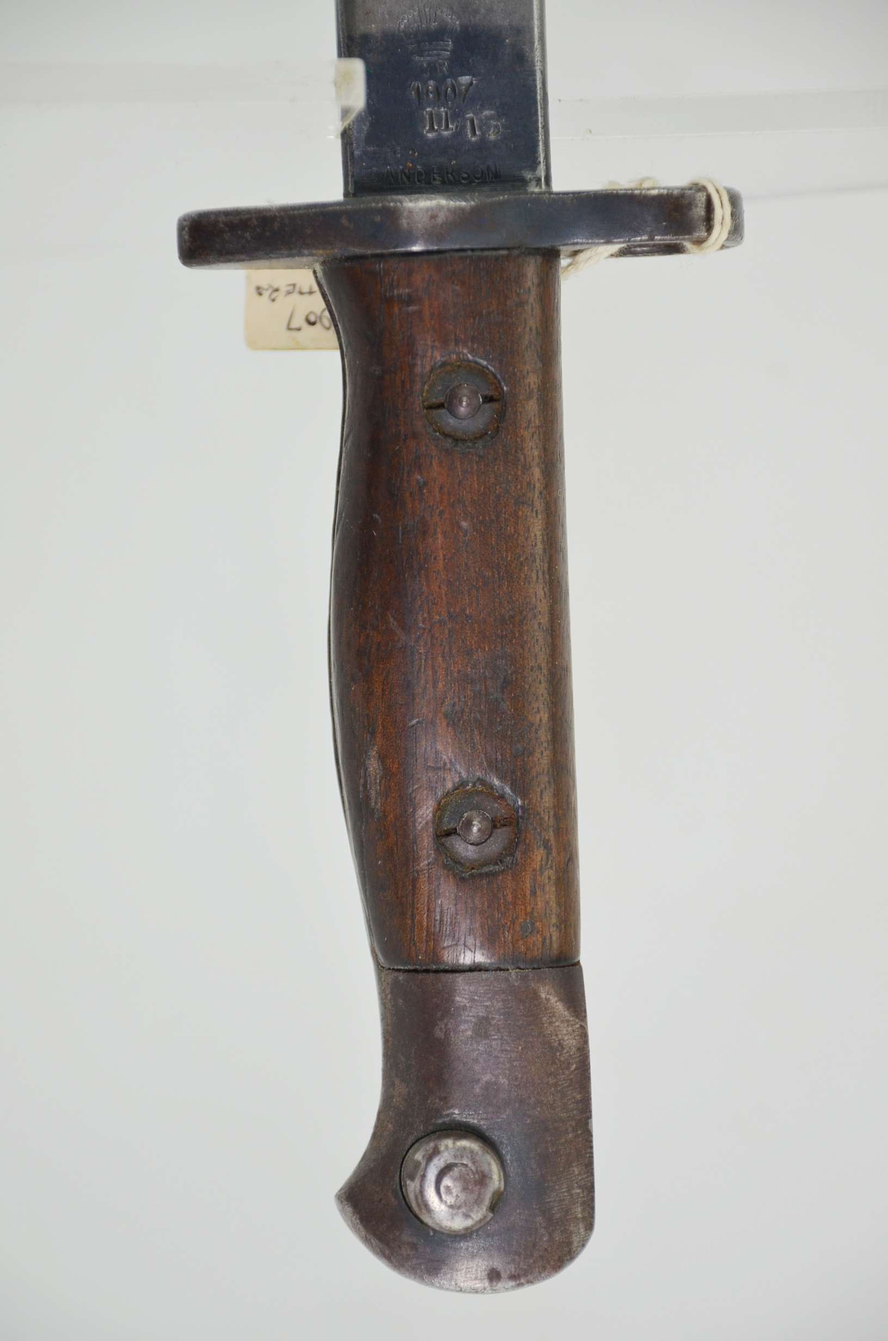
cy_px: 670
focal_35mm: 142
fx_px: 5296
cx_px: 444
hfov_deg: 9.6
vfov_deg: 14.4
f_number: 5.6
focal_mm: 95
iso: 560
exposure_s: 1/250
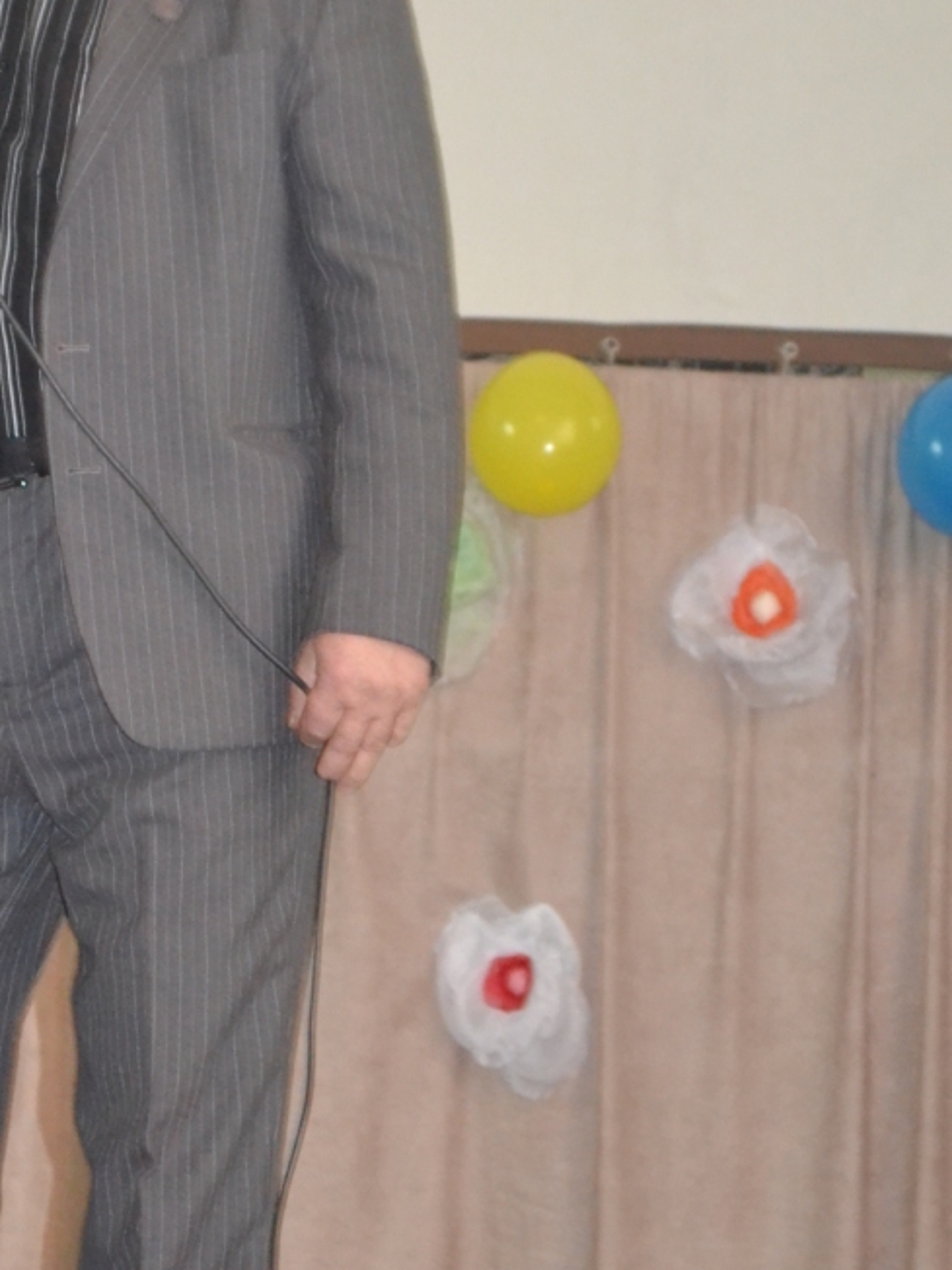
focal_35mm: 159
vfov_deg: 12.4
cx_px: 136
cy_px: 530
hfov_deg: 9.3
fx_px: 5830
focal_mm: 52
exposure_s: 1/60
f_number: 5.6
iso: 3200
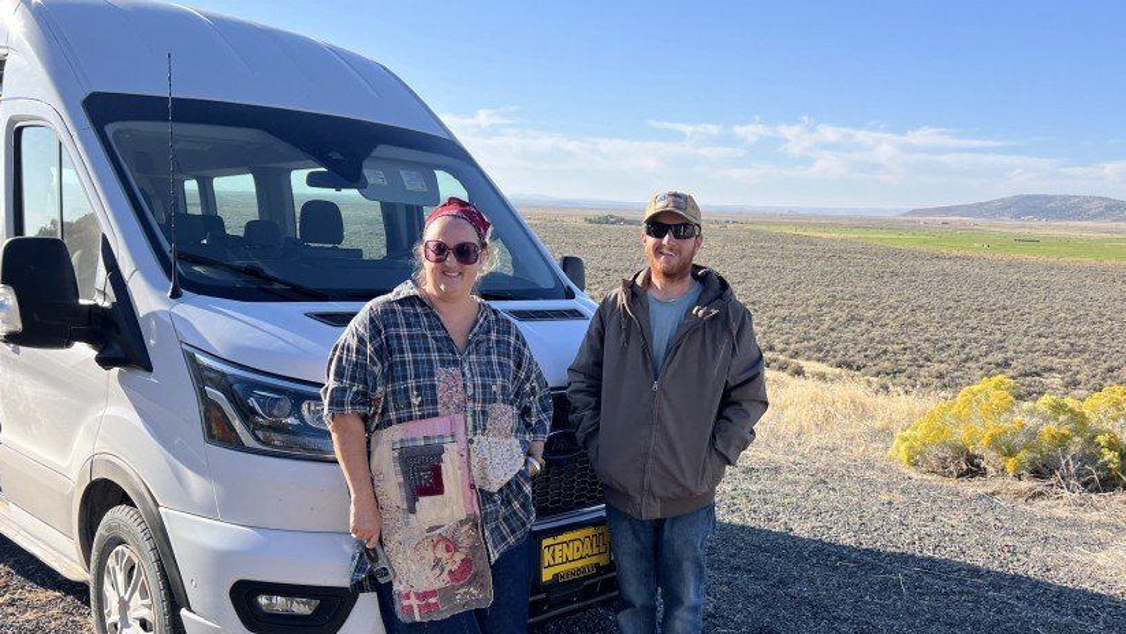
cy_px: 384
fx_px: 986
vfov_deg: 35.5
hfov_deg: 59.4
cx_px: 604
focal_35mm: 33
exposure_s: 1/2513
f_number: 1.5
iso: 50
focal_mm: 5.7
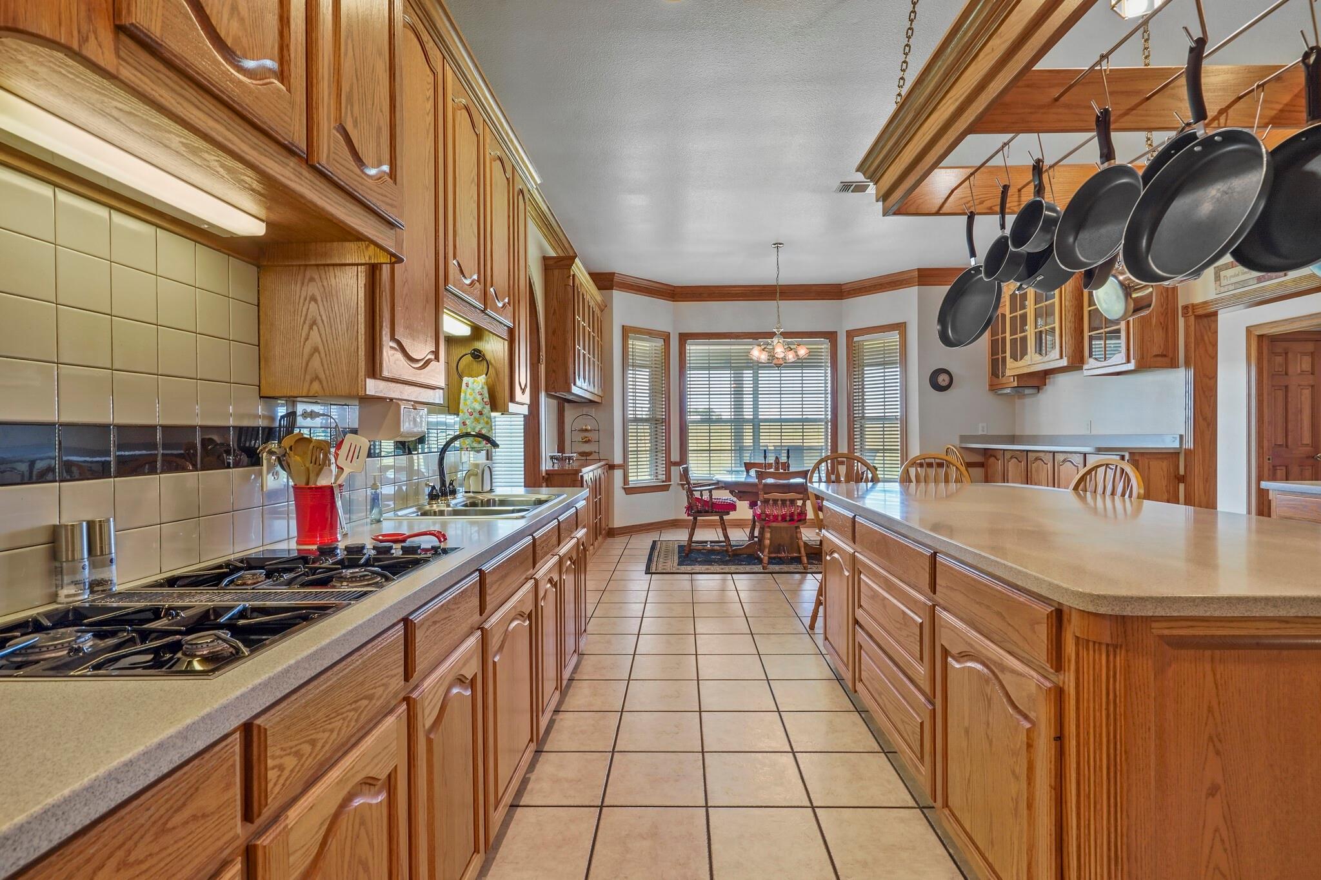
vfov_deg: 73.7
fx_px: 587
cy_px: 440
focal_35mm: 16
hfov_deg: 96.7
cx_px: 660
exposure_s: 1/5
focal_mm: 16
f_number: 11
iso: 320
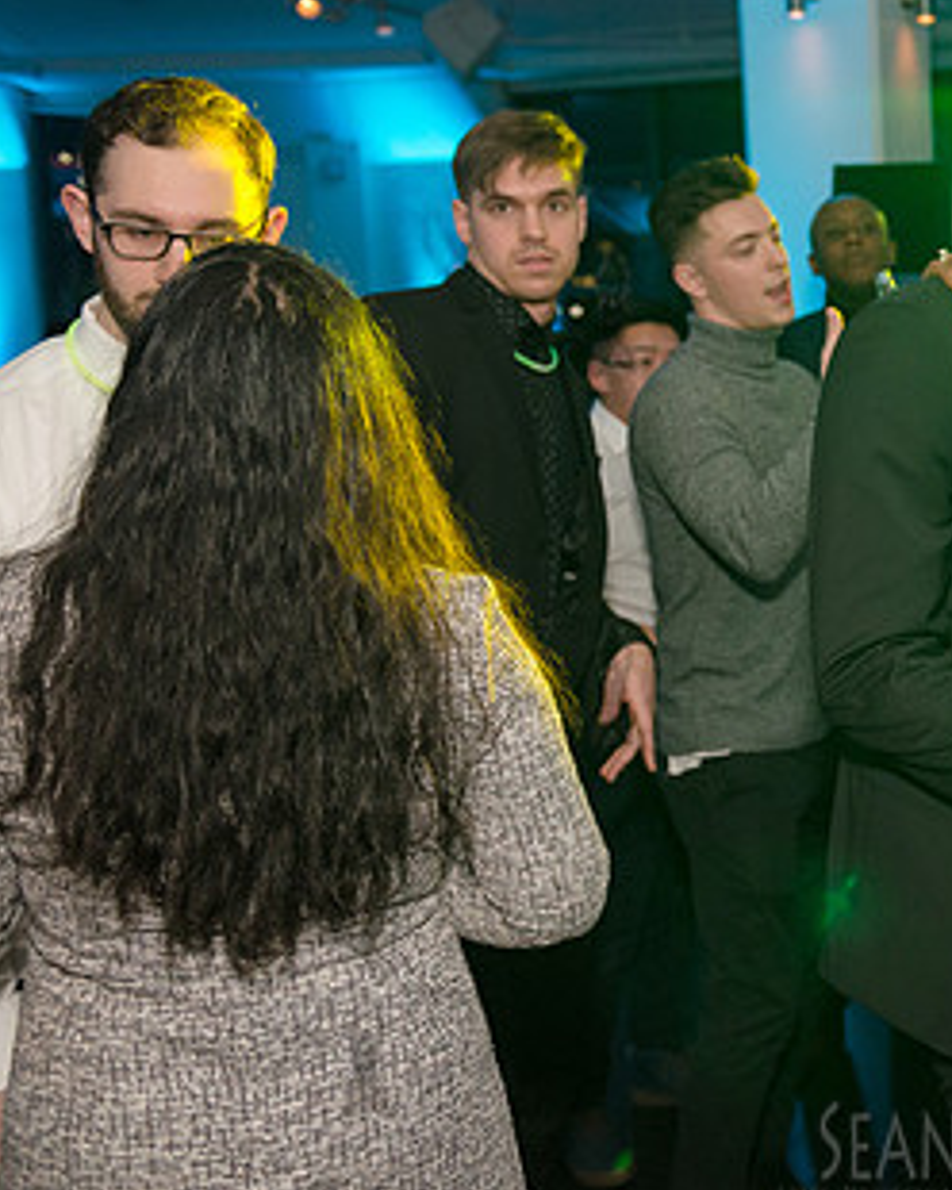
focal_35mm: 51
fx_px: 1796
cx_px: 1106
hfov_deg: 26.7
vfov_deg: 36.6
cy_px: 493
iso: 2500
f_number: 3.5
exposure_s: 1/400
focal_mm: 29
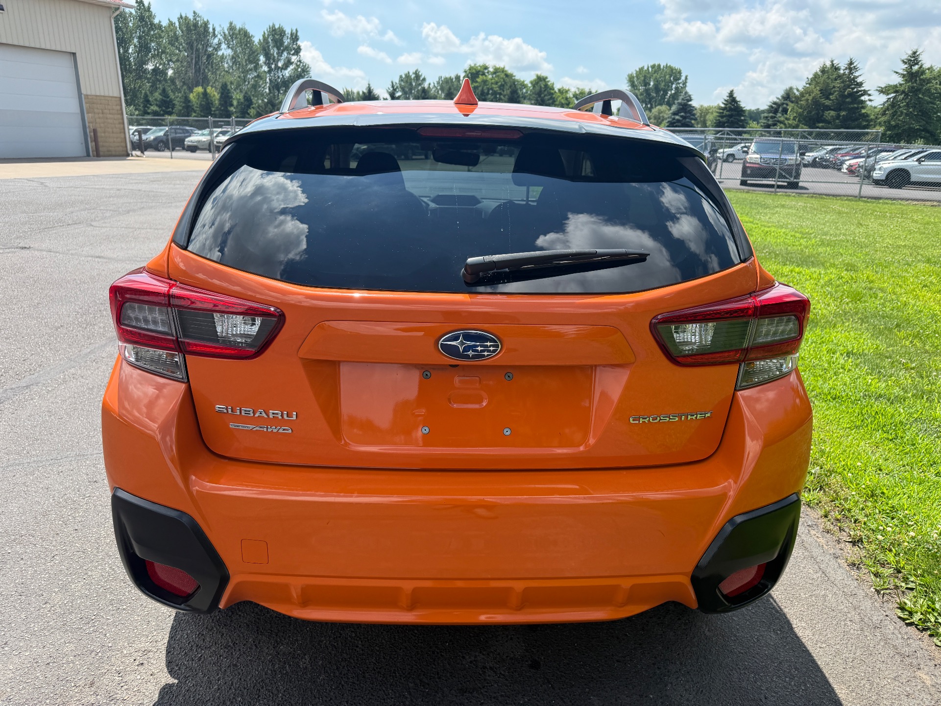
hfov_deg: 71.6
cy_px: 353
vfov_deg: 56.8
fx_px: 652
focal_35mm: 24
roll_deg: -0.7
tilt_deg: -15.1
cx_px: 470
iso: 100
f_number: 1.78
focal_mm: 6.76
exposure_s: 1/2445
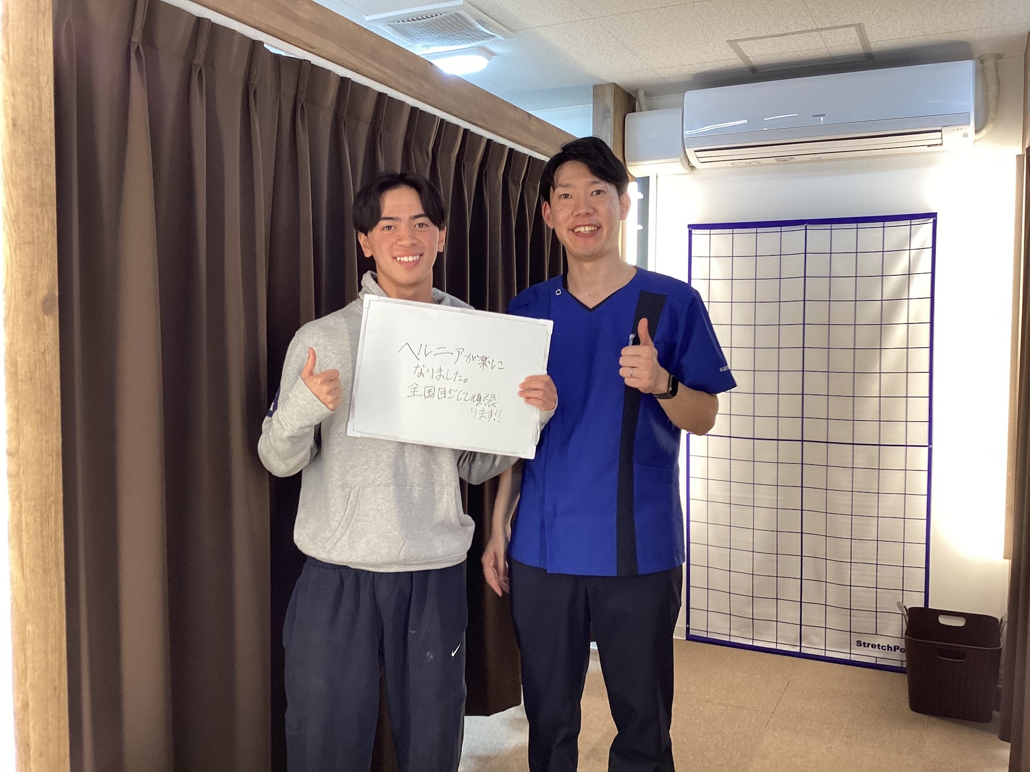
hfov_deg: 58.4
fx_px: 922
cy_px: 386
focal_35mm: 31
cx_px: 515
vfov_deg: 45.4
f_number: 2.4
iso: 80
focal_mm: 3.3
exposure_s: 1/50
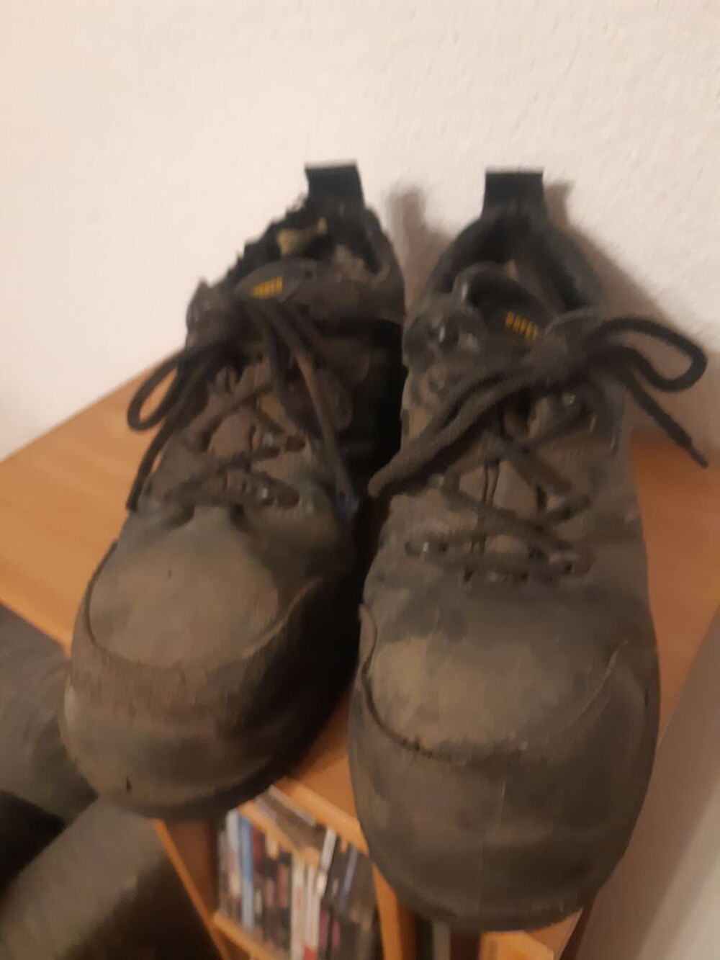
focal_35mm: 26
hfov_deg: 53.1
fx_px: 721
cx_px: 360
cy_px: 480
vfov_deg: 67.3
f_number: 1.7
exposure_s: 1/25
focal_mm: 3.93
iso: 320
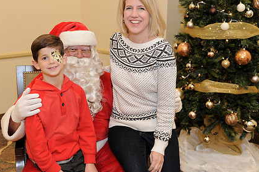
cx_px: 131
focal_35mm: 44
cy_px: 73
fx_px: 316
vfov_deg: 30.4
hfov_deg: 44.5
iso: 1600
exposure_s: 1/100
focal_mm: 32
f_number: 4
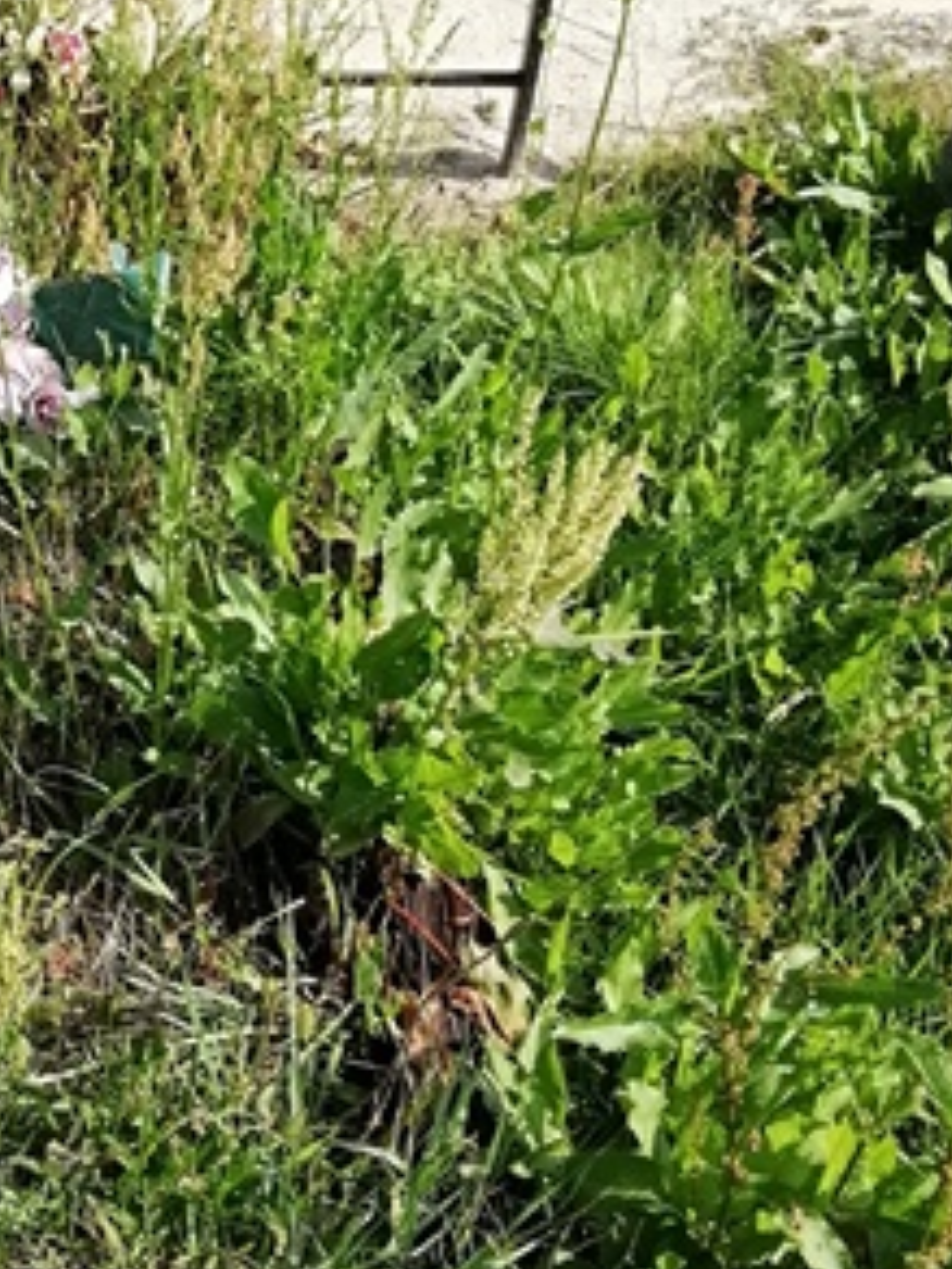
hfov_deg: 24.6
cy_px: 504
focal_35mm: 57
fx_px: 2090
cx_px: 26
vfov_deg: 33.7
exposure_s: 1/749
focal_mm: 3.21
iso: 50
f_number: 2.2
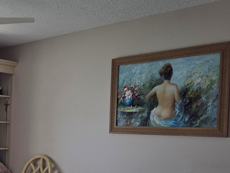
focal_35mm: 54
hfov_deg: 32.9
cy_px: 143
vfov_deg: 26.5
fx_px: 359
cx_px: 6
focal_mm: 5.4
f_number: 1.8
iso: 64
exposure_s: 1/180
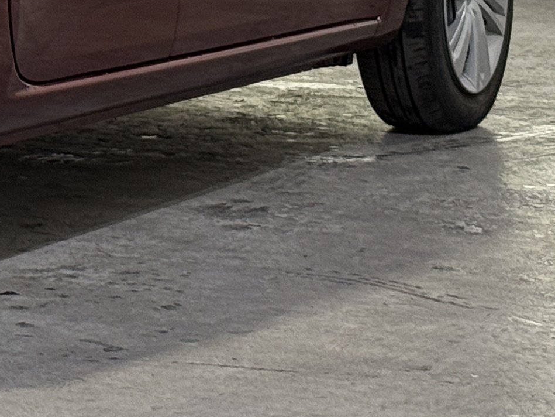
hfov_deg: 9.4
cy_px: -311
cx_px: -346
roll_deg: -0.7
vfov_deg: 7.1
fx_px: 3271
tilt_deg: -0.8
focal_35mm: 204
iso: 125
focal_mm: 6.76
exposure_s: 1/60
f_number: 1.78
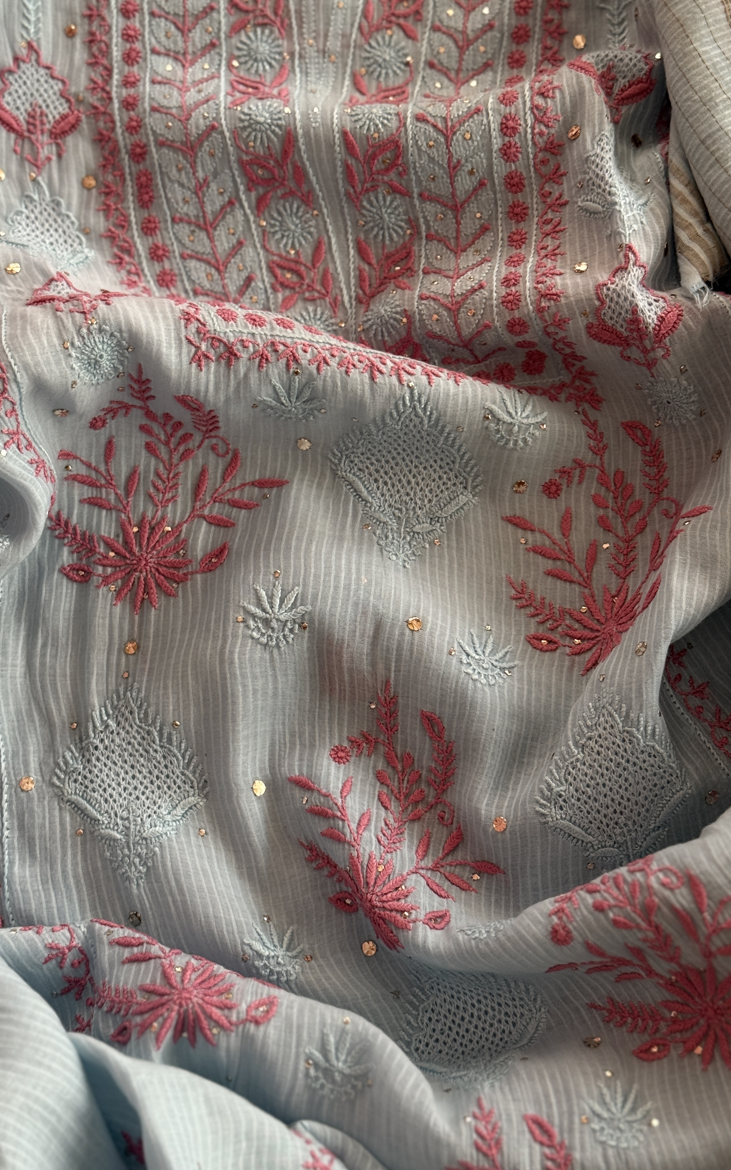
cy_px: 585
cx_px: 366
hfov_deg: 25.3
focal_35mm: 51
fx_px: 1626
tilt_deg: -80.2
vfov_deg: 39.6
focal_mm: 6.76
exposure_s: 1/60
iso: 250
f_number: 1.78
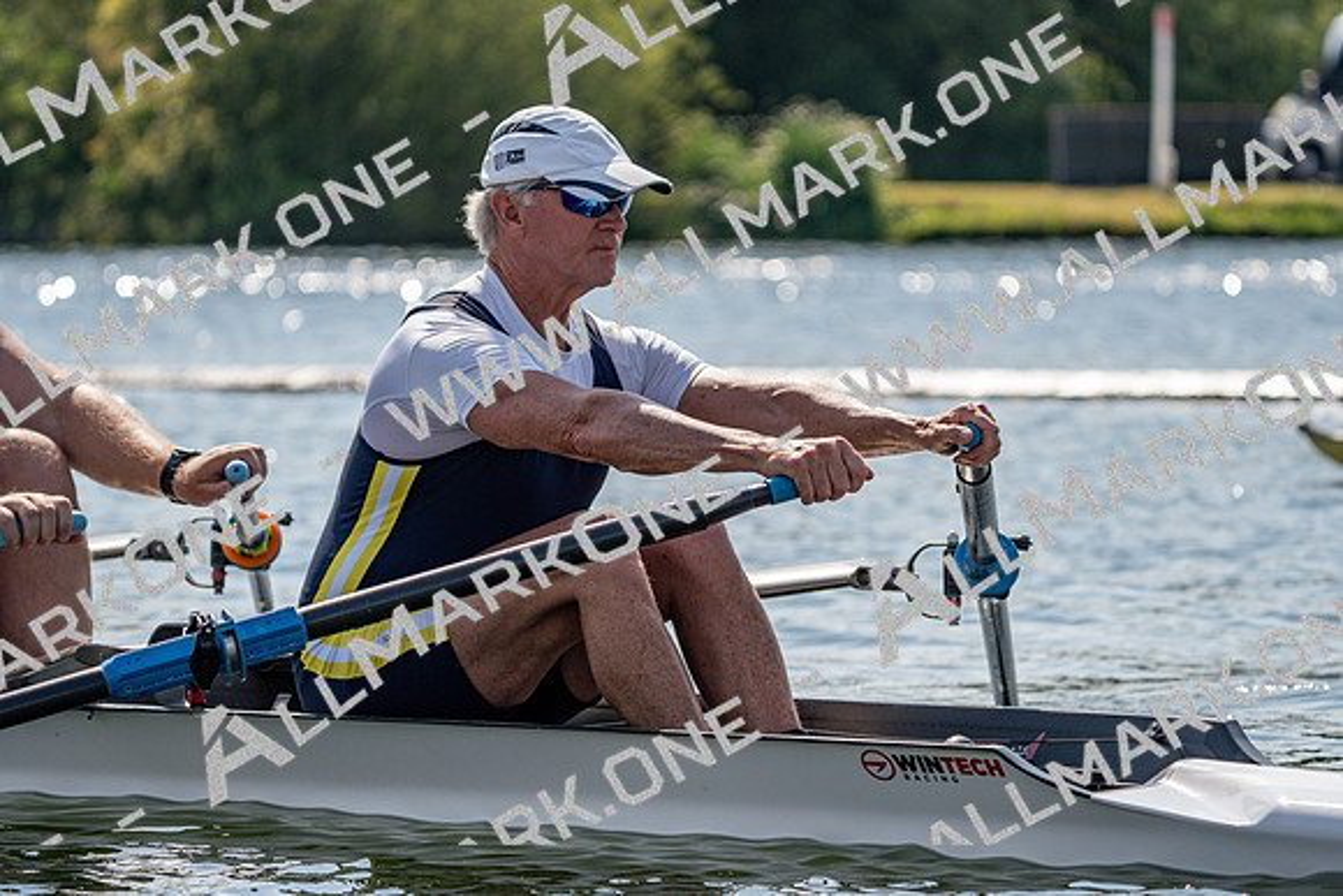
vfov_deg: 6.9
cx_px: 672
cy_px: 448
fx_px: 7463
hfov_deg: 10.3
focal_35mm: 200
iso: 160
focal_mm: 200
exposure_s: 1/1600
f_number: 5.6
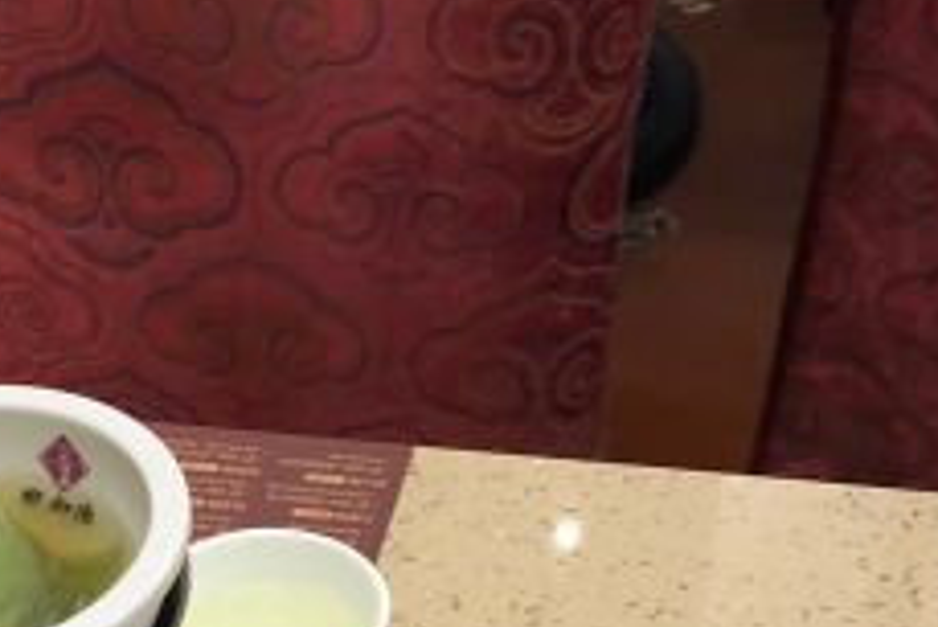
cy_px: 1043
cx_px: 188
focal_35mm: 92
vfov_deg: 13.7
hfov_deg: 21.8
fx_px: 2399
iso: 40
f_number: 1.8
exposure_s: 1/25
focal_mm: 3.99
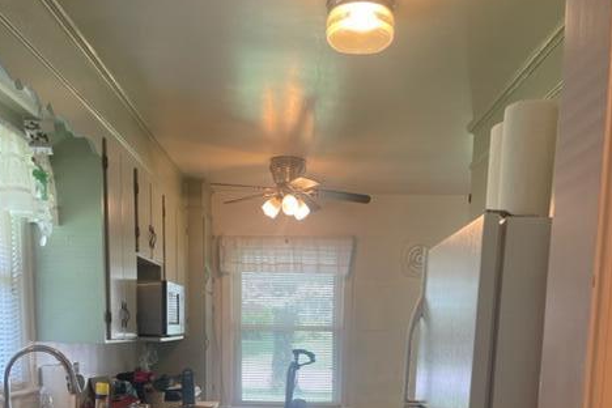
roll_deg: -1.2
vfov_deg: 33.1
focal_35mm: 37
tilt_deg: -7.6
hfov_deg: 51.9
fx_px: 629
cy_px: 403
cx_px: 305
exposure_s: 1/120
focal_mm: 4.2
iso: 125
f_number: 1.6
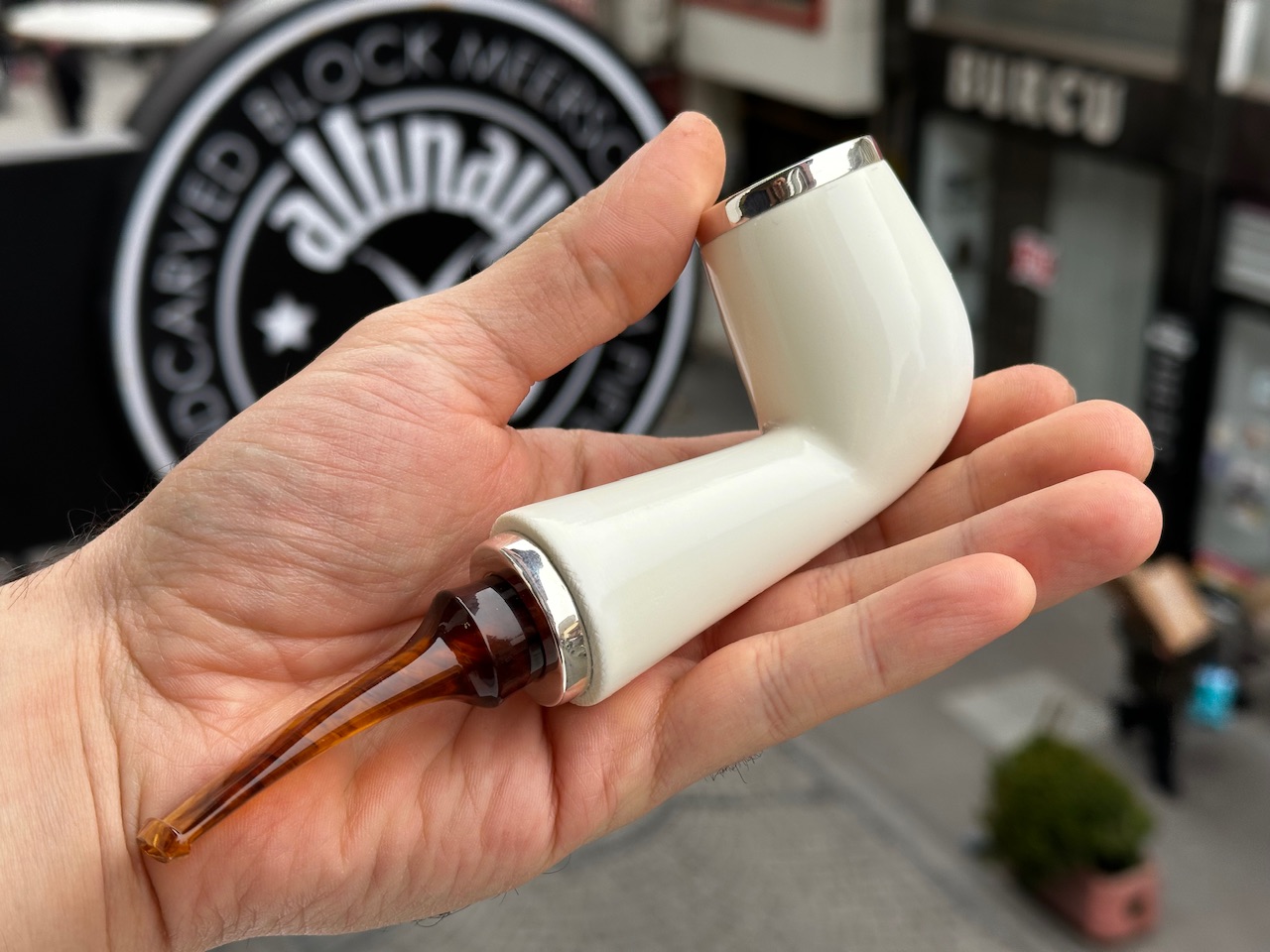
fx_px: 1761
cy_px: 476
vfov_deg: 30.3
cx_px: 635
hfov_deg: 39.7
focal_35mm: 48
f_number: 1.78
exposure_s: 1/297
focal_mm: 6.86
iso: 64
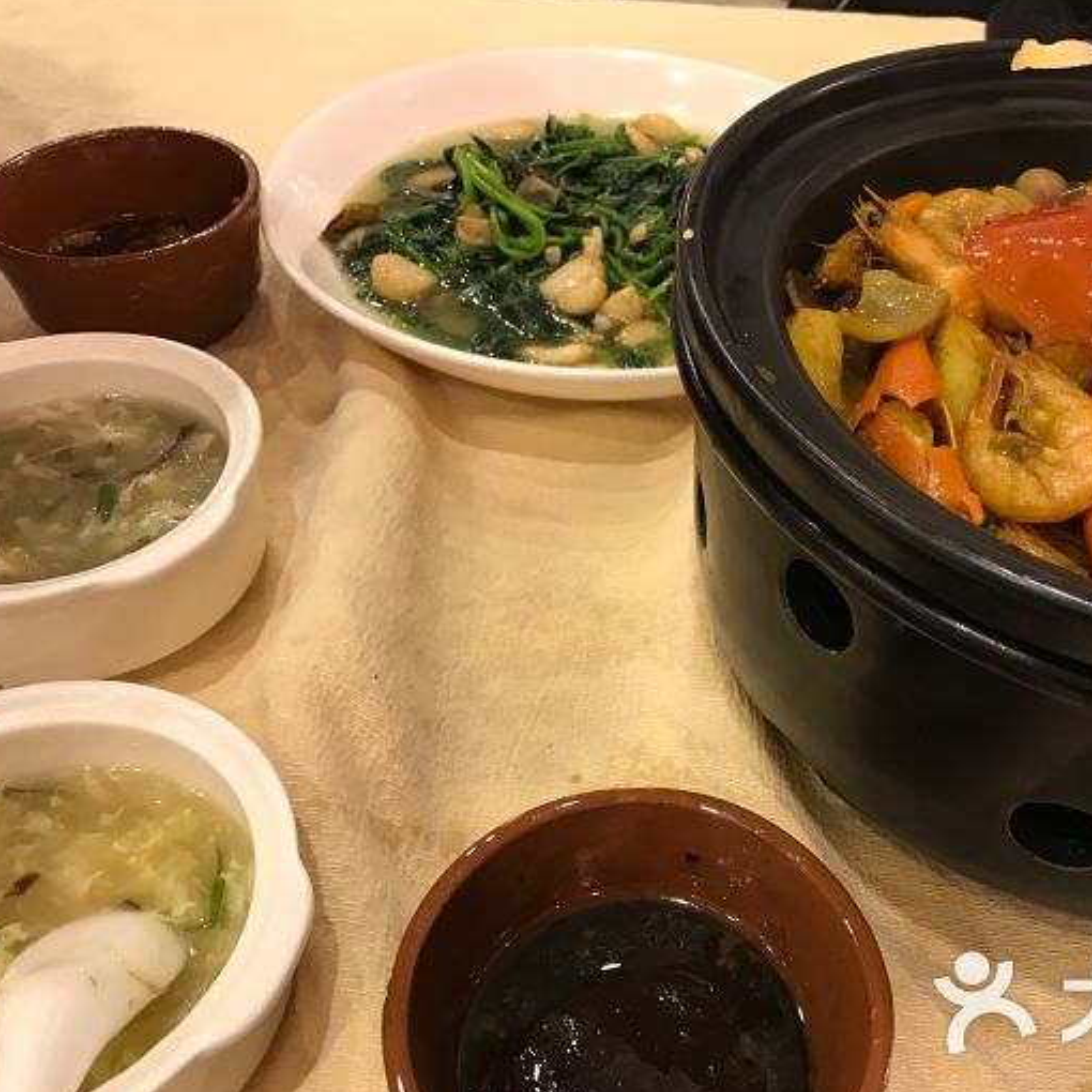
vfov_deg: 48.4
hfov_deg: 47.7
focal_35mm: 34
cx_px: 722
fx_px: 1213
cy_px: 551
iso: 64
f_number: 1.8
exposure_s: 1/17
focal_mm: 3.99
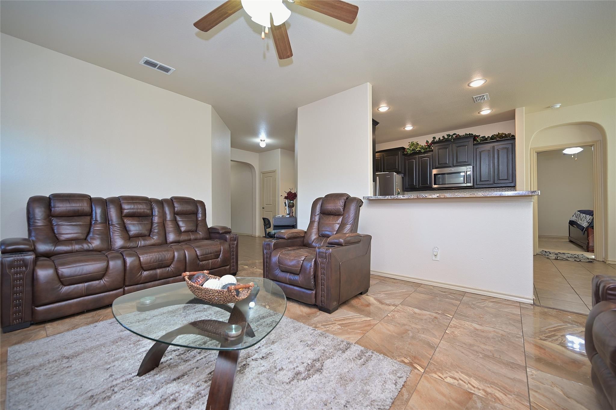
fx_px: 240
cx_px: 308
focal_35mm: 14
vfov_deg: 81.2
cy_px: 205
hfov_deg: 104.3
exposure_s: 1/20
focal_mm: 14
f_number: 4
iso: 200
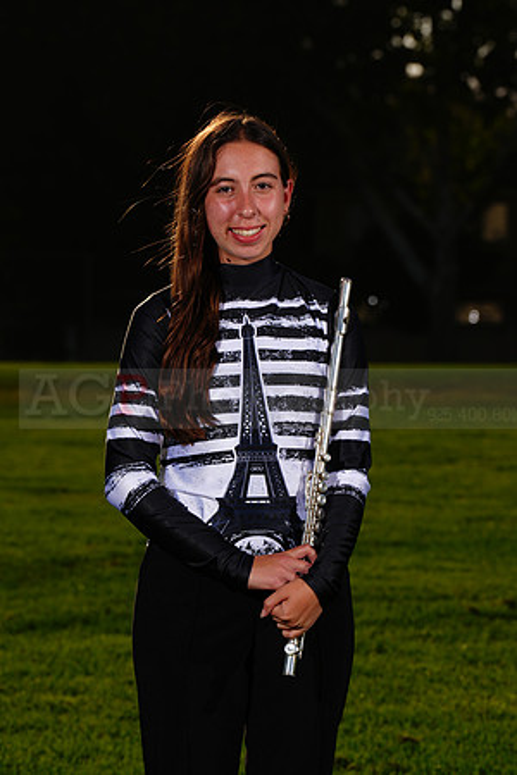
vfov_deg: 10.6
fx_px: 4179
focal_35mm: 194
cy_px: 388
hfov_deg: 7.1
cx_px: 258
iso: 125
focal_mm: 194
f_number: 11
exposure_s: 1/500
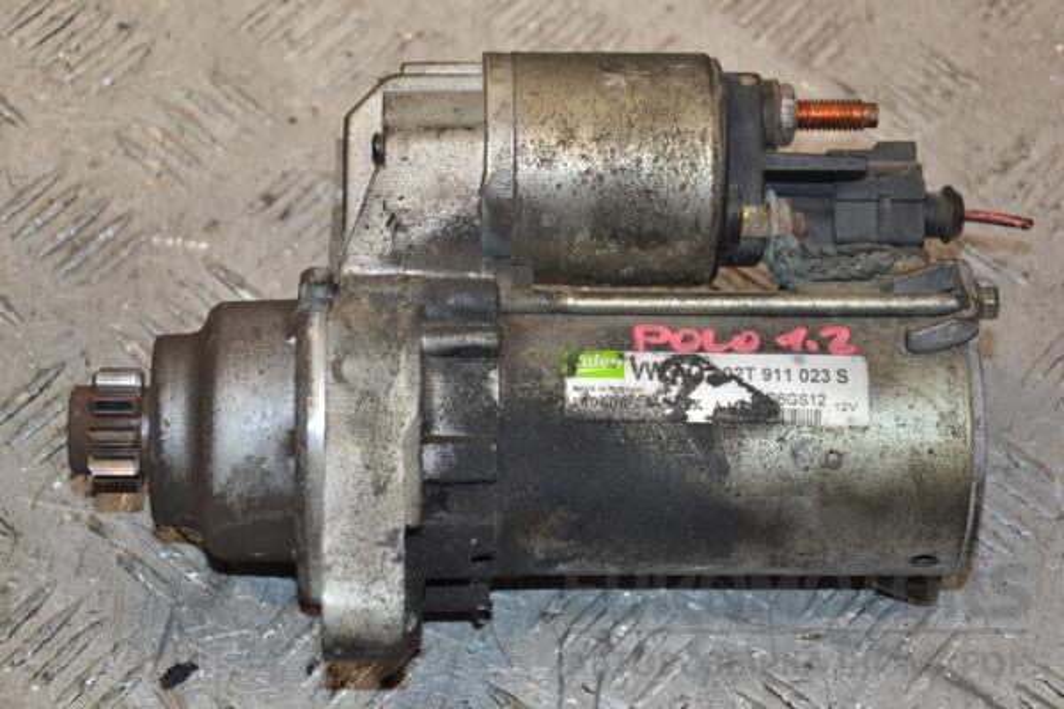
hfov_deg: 23.4
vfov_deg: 15.7
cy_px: 354
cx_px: 532
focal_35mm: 87
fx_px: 2571
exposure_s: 1/200
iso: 800
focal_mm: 58
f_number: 5.6
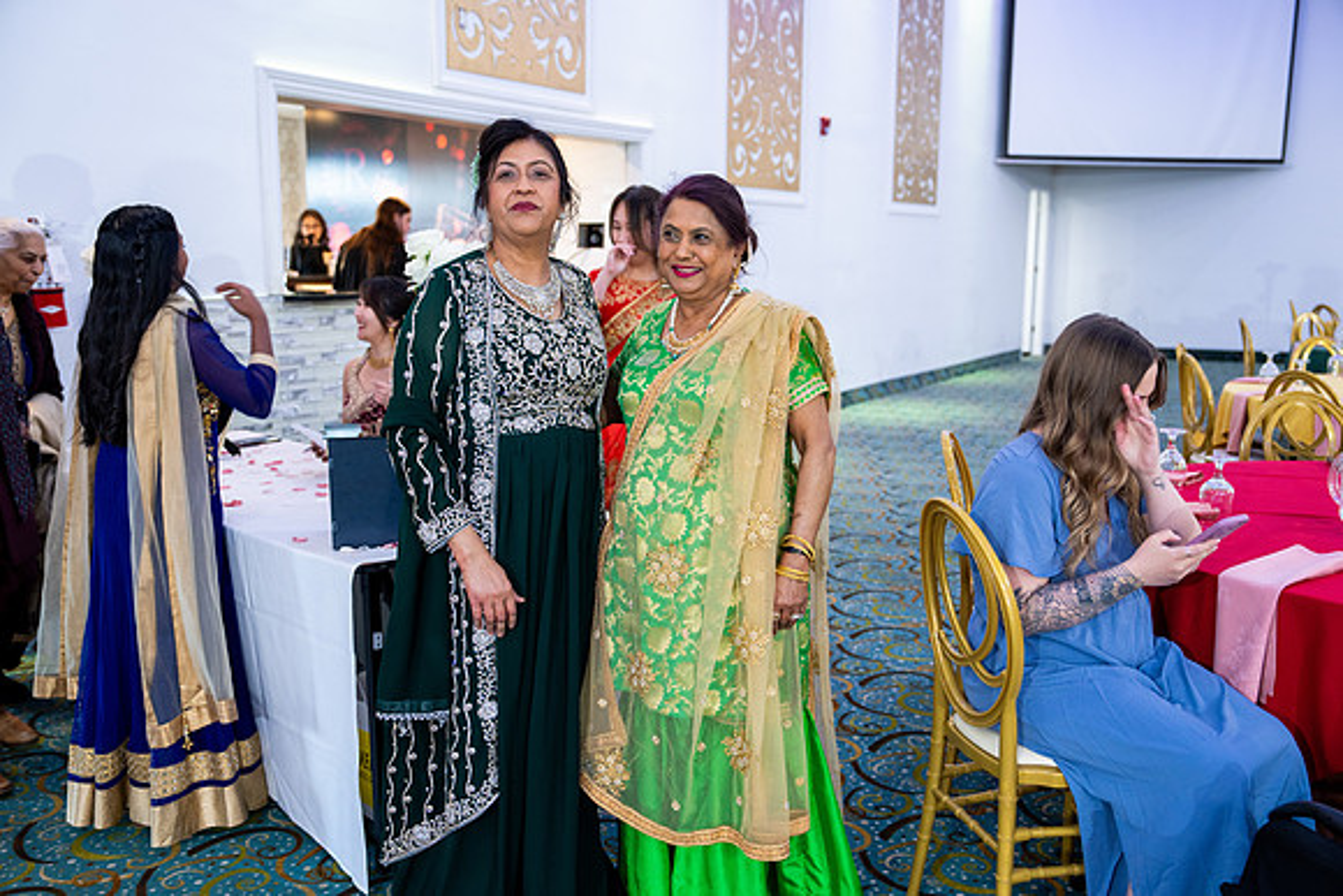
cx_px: 672
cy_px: 448
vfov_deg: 40.0
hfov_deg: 57.2
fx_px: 1231
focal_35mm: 33
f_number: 2.8
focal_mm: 33
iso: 640
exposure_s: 1/60
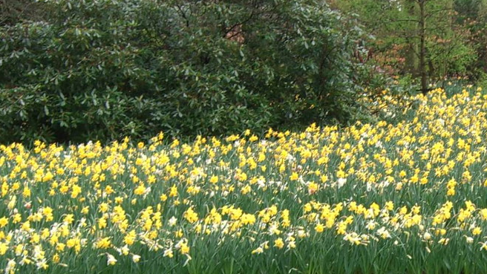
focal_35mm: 101
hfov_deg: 21.0
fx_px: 1304
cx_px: 367
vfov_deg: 11.8
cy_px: 283
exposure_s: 1/80
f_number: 4
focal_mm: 7.9
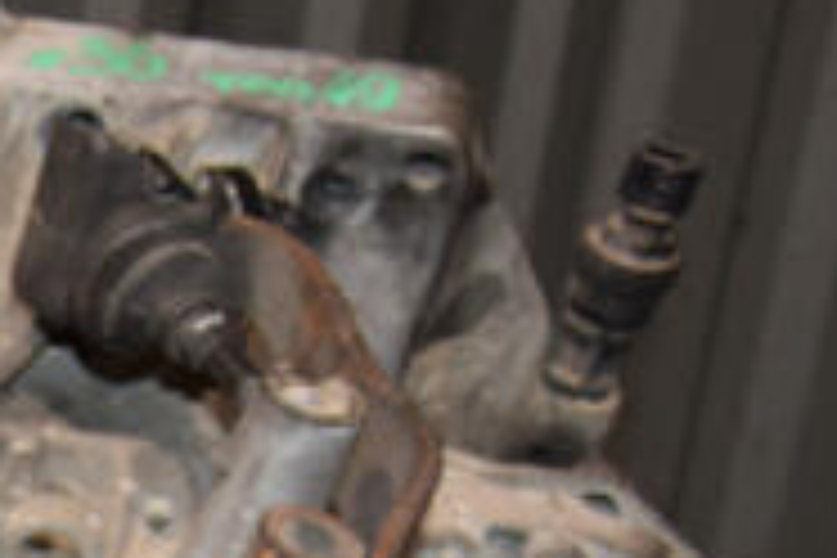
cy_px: 801
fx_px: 2697
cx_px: -310
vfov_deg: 11.4
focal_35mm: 116
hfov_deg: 16.5
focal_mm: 24
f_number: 5
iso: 800
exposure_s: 1/60
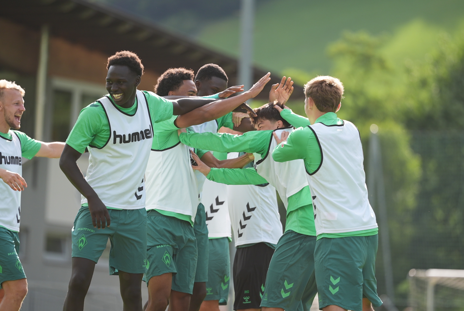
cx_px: 232
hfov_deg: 9.1
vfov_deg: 6.1
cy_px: 156
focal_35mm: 225
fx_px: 2903
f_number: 2
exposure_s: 1/3200
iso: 250
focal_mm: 150
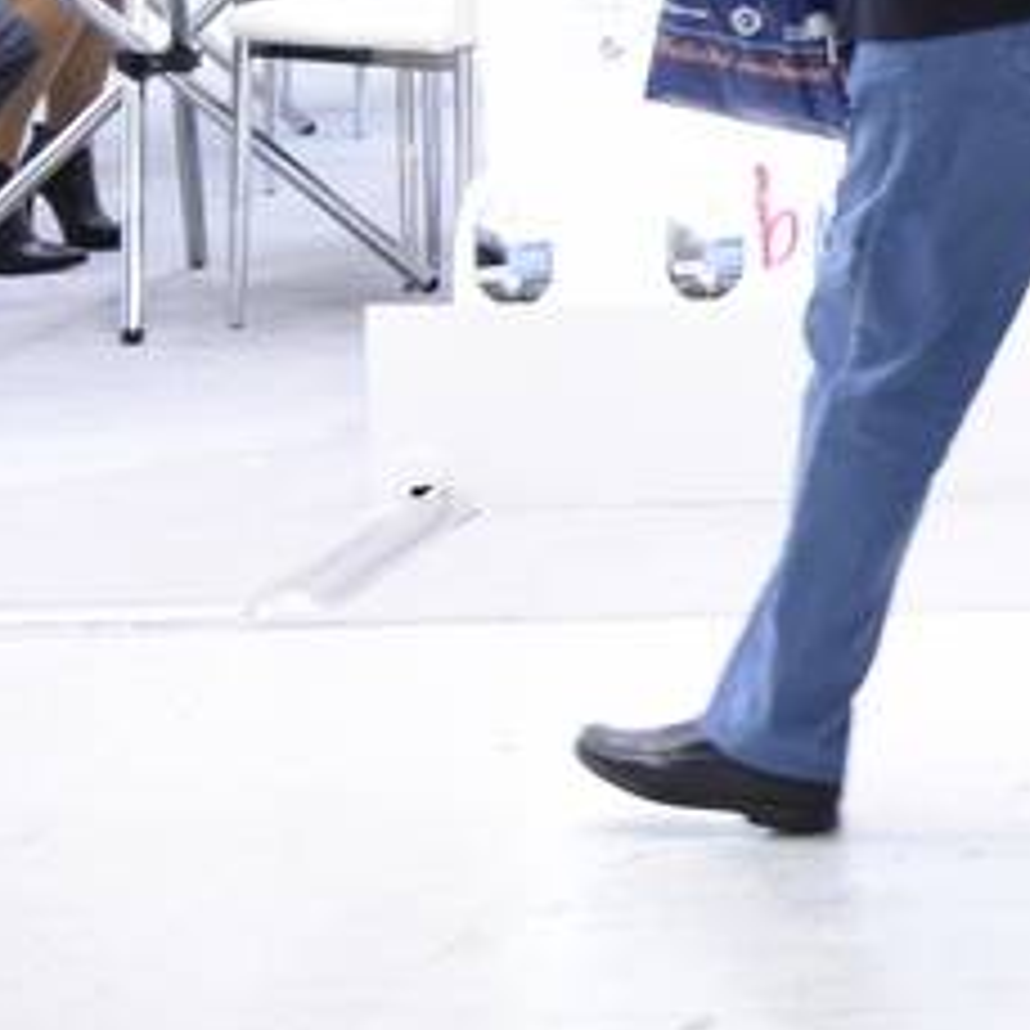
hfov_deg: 8.6
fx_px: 6497
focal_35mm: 193
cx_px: 2091
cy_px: -191
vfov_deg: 9.0
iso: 800
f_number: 4
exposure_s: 1/100
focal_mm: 52
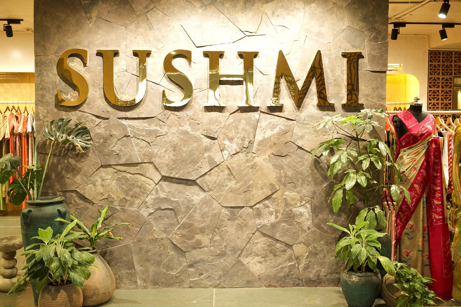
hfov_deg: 51.9
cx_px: 230
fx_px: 474
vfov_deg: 35.9
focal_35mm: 37
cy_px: 154
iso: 2000
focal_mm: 24.8
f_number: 4.5
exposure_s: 1/125
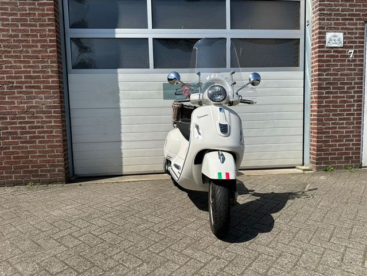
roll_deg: +2.1
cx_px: 184
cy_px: 138
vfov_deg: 56.8
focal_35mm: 24
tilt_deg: -5.4
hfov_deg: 71.6
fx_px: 254
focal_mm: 6.86
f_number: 1.78
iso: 80
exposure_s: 1/6623
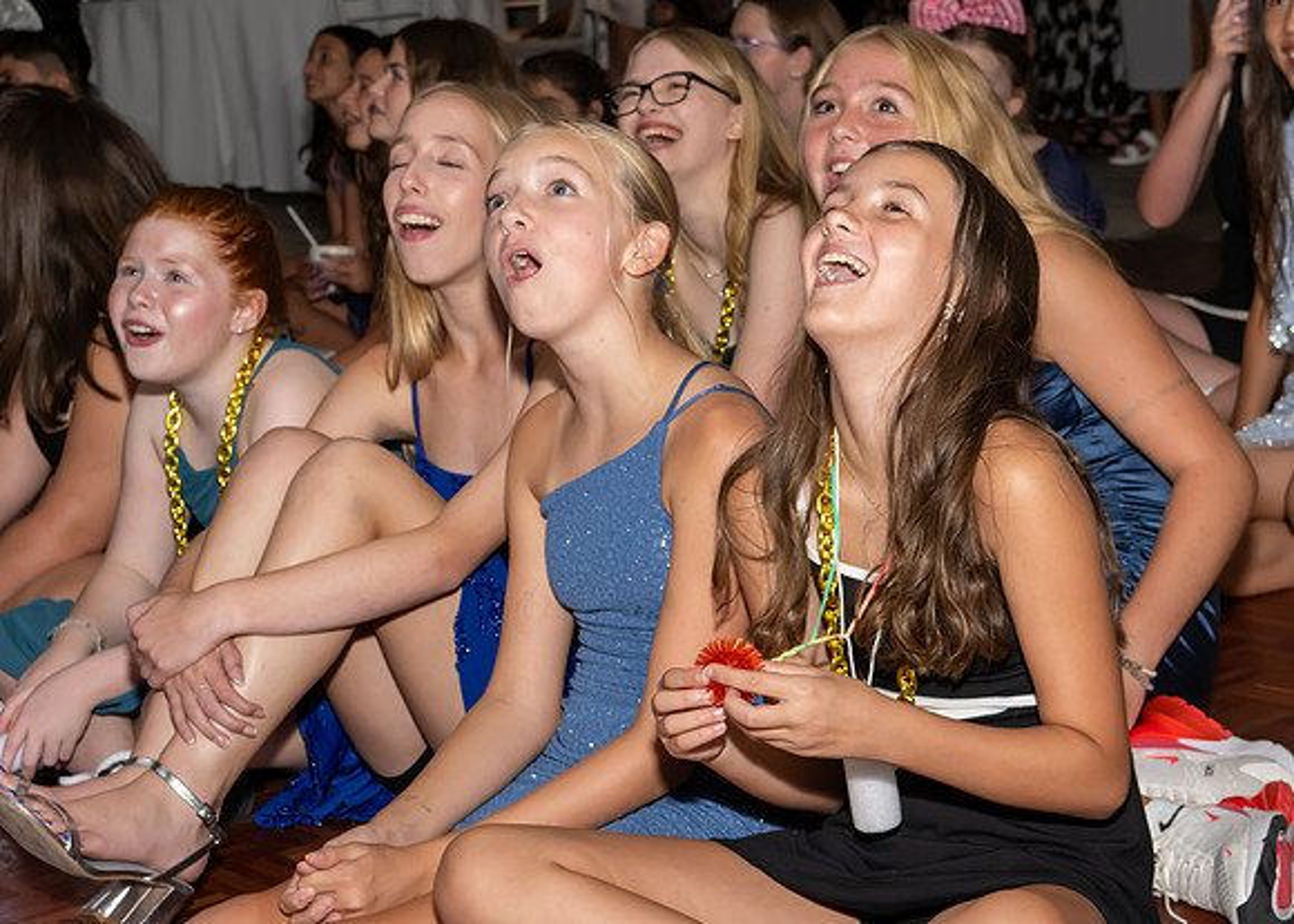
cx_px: 694
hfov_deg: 24.3
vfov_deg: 17.5
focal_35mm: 82
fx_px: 3004
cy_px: 462
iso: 1000
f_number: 8
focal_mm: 52
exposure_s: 1/250
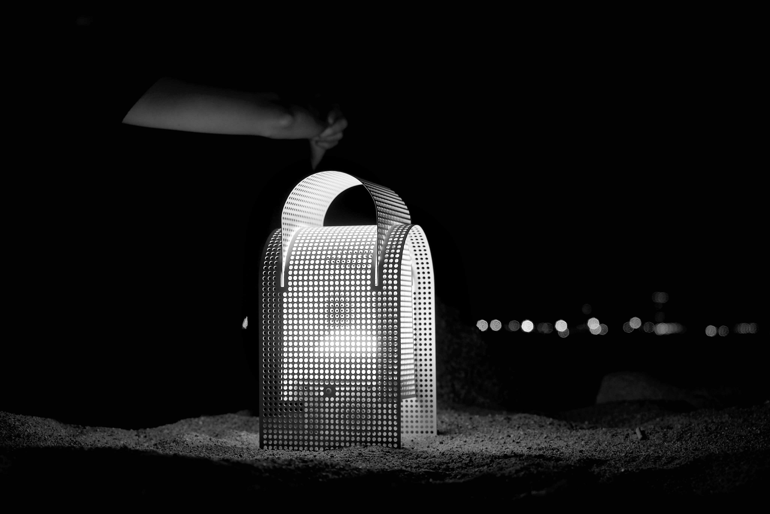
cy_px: 257
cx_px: 385
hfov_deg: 33.9
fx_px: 1263
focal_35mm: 59
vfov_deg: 23.0
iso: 250
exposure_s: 1/50
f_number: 5
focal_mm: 59
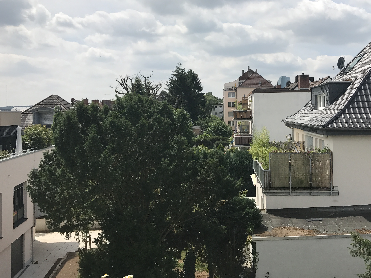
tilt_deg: +0.8
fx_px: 386
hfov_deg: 50.8
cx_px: 234
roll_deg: +1.1
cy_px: 111
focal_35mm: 36
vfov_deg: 39.5
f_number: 1.8
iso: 20
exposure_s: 1/3690
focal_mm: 3.99
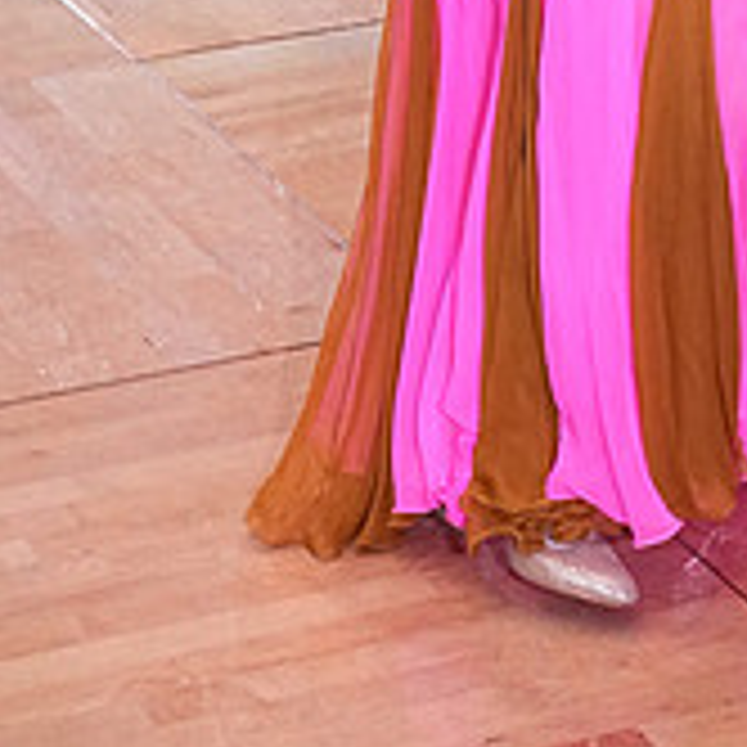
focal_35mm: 137
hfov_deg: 12.5
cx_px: 830
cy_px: -454
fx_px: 3345
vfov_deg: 12.0
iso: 2500
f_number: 7.1
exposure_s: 1/250
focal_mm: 31
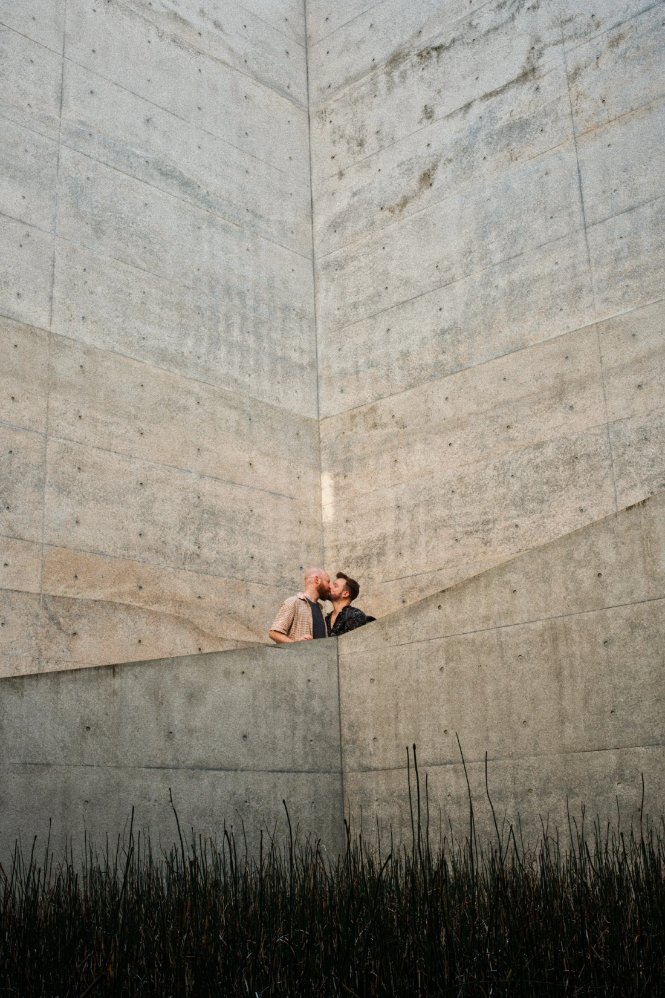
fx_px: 1136
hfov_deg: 32.6
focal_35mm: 41
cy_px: 499
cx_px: 332
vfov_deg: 47.4
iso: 400
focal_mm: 27
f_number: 11
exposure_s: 1/40
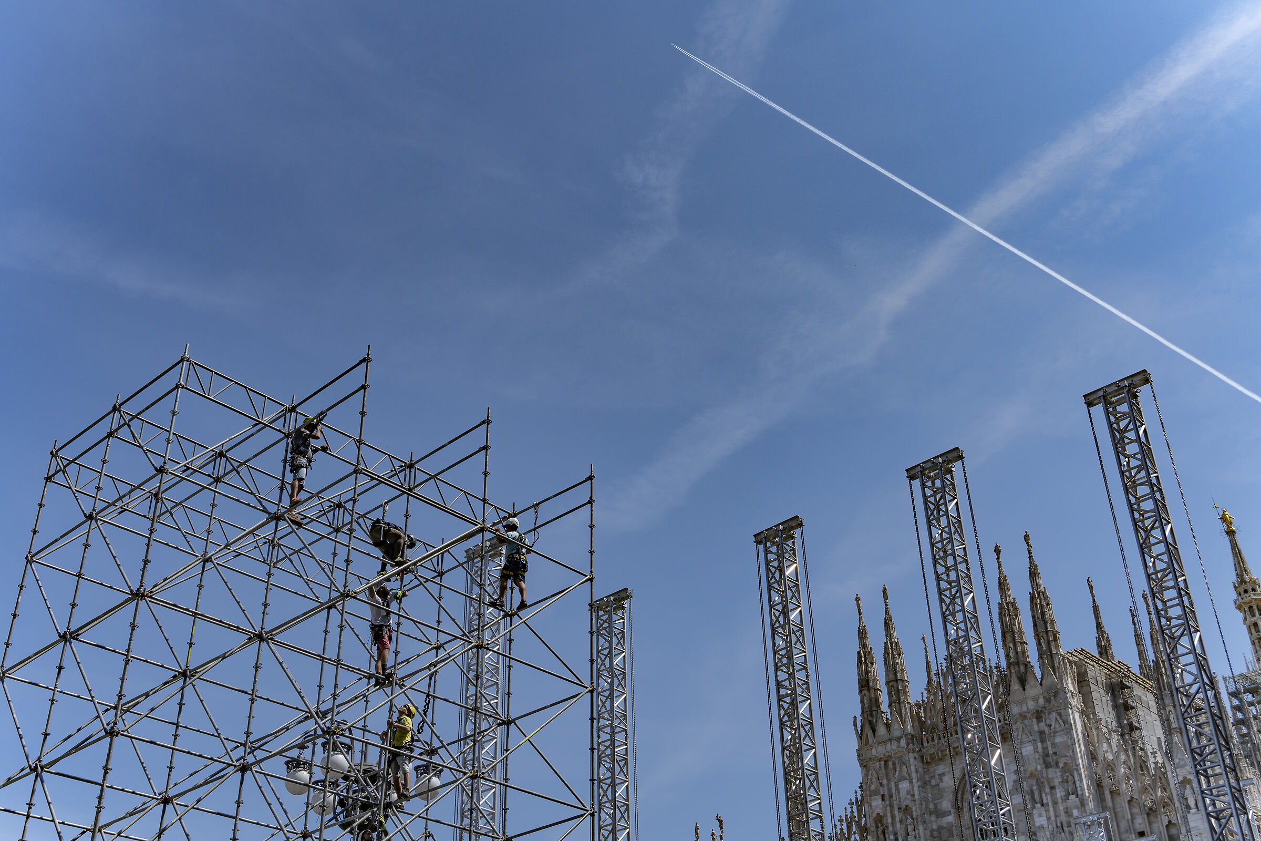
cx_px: 630
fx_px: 1313
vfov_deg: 35.5
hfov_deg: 51.3
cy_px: 420
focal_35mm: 38
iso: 100
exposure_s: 1/500
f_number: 8
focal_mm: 25
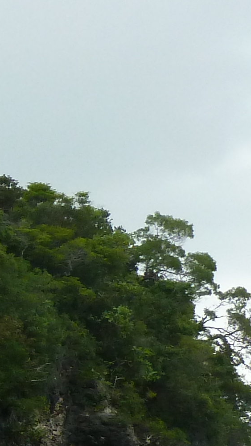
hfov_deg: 6.9
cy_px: 488
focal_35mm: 161
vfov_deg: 13.1
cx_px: -466
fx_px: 1905
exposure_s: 1/250
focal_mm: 6.1
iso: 200
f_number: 3.6
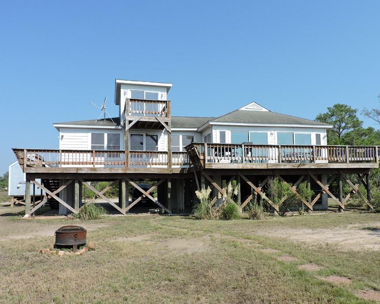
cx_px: 194
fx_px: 315
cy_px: 162
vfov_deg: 51.5
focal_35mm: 28
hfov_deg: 62.2
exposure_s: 1/1250
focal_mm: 4.3
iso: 100
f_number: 3
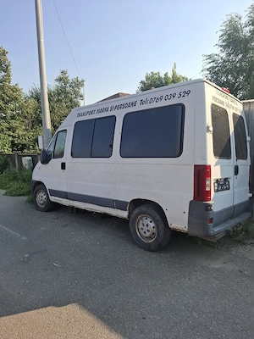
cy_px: 170
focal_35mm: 23
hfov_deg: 58.9
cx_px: 127
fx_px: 225
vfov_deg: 73.9
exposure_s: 1/1667
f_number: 1.8
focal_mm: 5.54
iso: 50
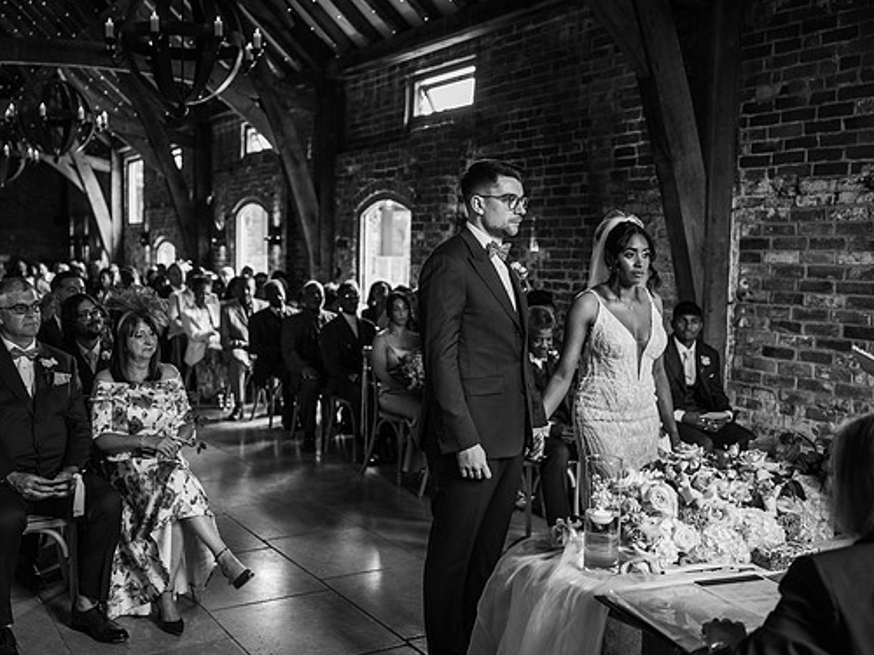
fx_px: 985
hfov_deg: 47.8
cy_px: 330
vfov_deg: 36.8
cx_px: 385
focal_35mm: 39
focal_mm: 35
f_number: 2.2
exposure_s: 1/200
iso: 720
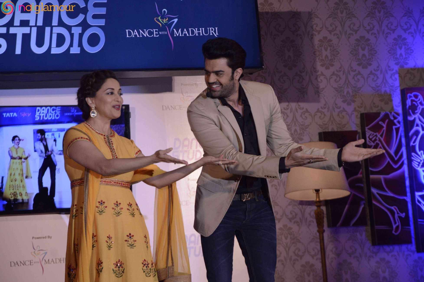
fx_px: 1853
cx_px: 212
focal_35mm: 158
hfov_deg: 13.1
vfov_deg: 8.7
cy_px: 141
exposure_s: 1/160
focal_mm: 105
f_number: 6.3
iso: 800
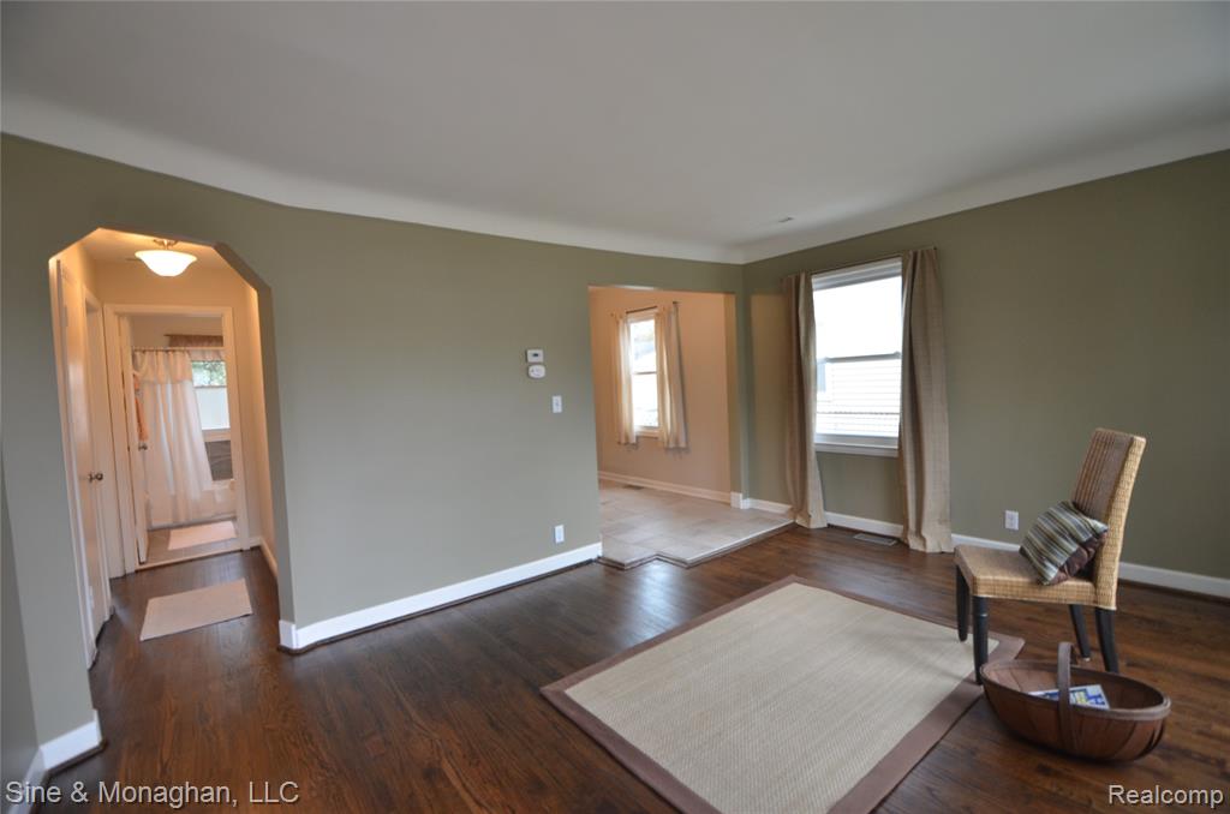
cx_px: 615
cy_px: 407
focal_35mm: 15
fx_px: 511
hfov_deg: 100.5
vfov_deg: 77.1
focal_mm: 10
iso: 500
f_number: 4
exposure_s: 1/60
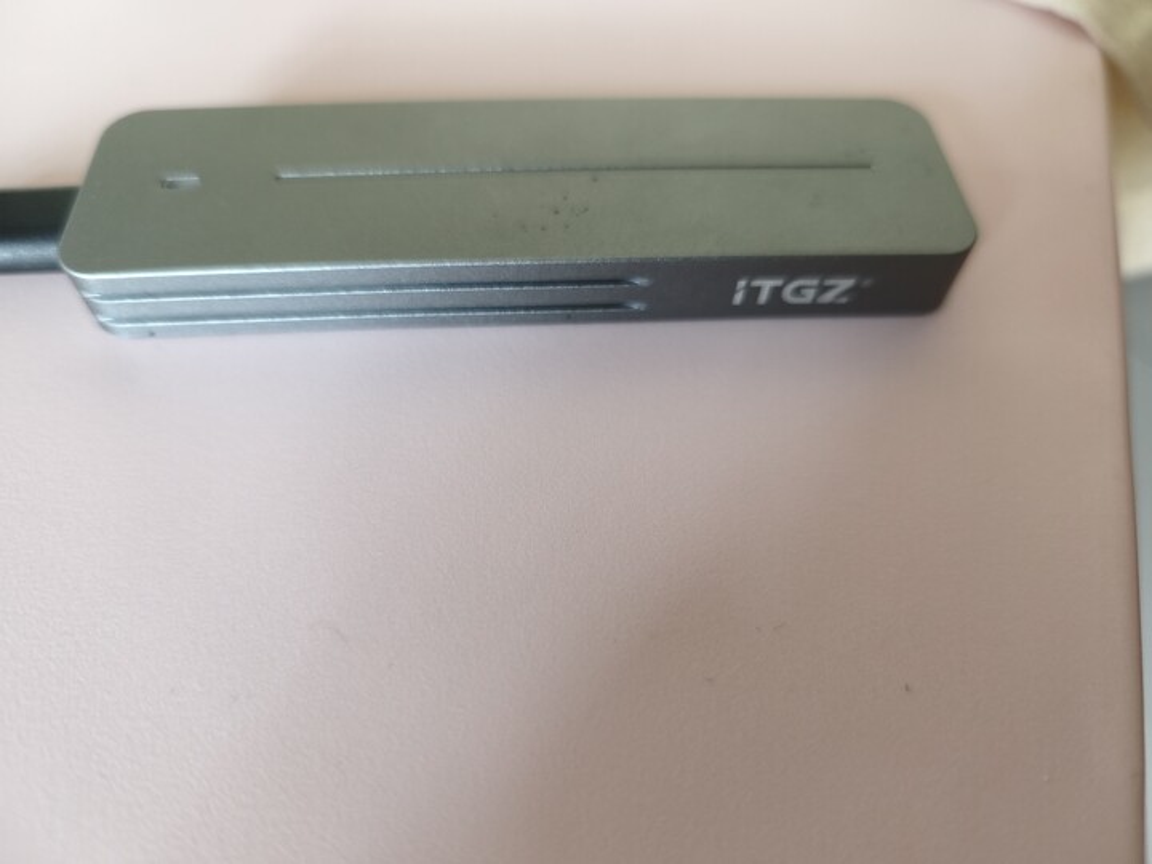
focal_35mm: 23
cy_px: 432
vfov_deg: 58.9
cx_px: 576
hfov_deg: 73.9
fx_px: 765
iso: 500
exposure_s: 1/60
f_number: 1.62
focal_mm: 6.45
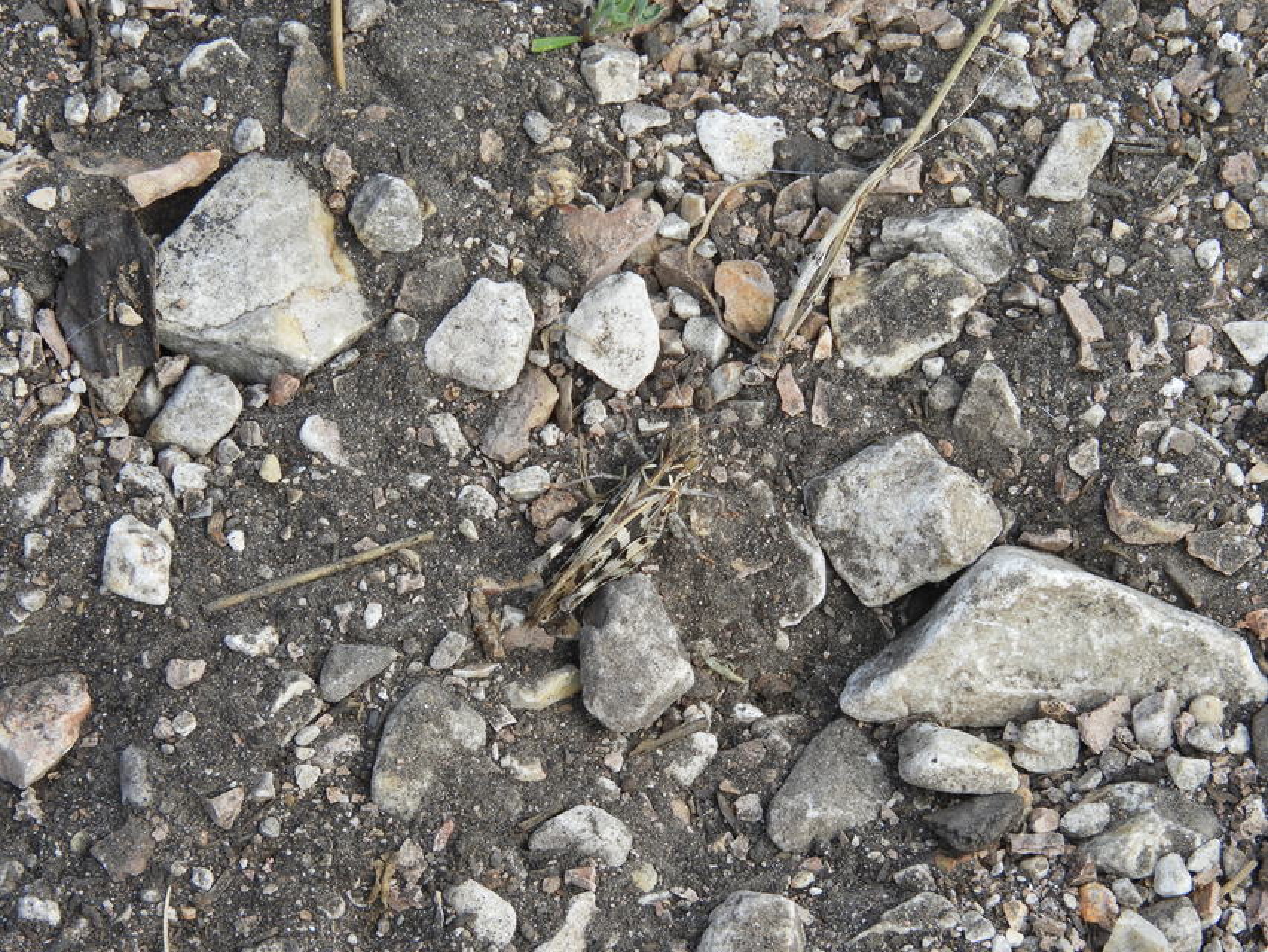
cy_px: 476
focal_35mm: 220
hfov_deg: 9.0
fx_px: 8060
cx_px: 634
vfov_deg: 6.8
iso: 100
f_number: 5.3
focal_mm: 39.4
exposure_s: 1/200
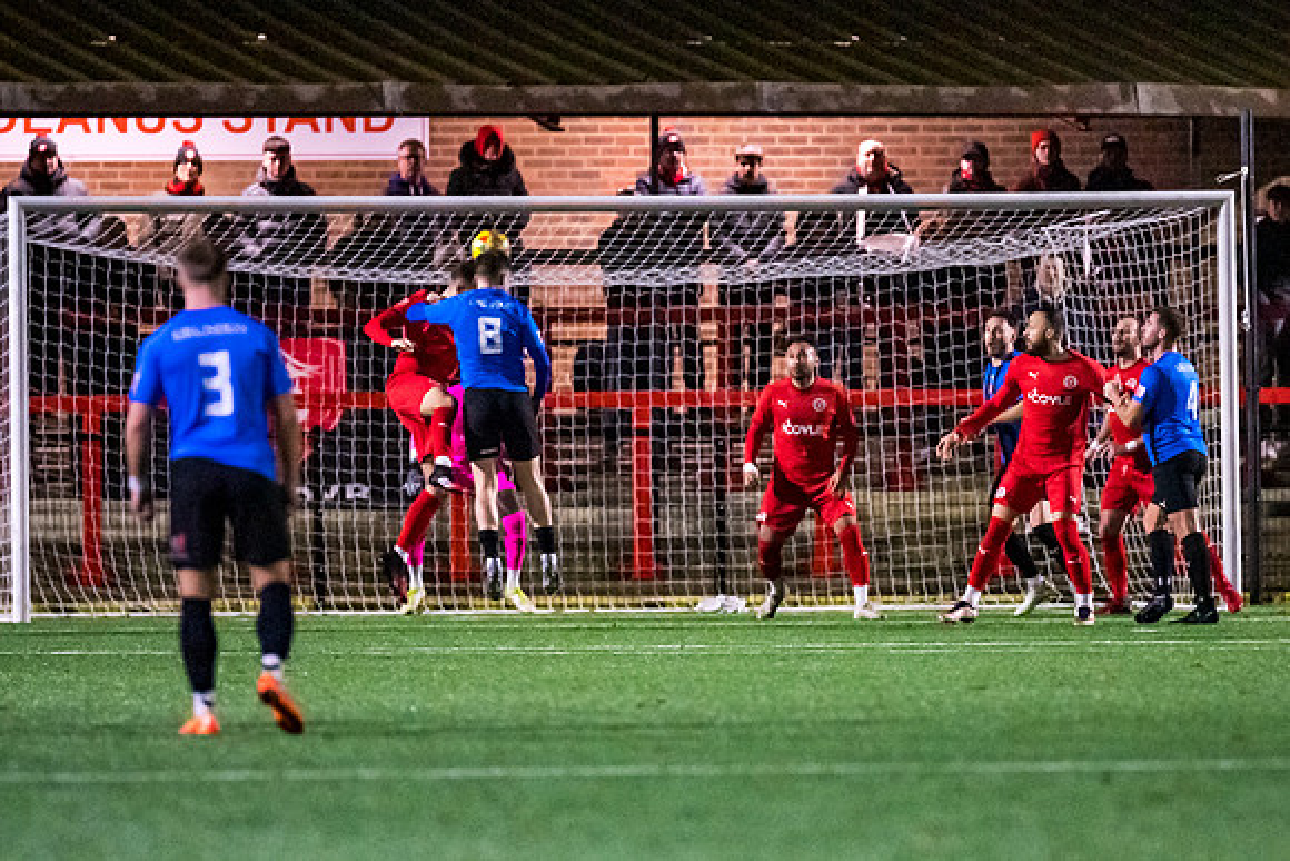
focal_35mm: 508
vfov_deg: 2.7
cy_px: 431
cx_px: 707
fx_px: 18193
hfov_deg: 4.1
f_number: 2.8
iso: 8000
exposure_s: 1/1000
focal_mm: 300
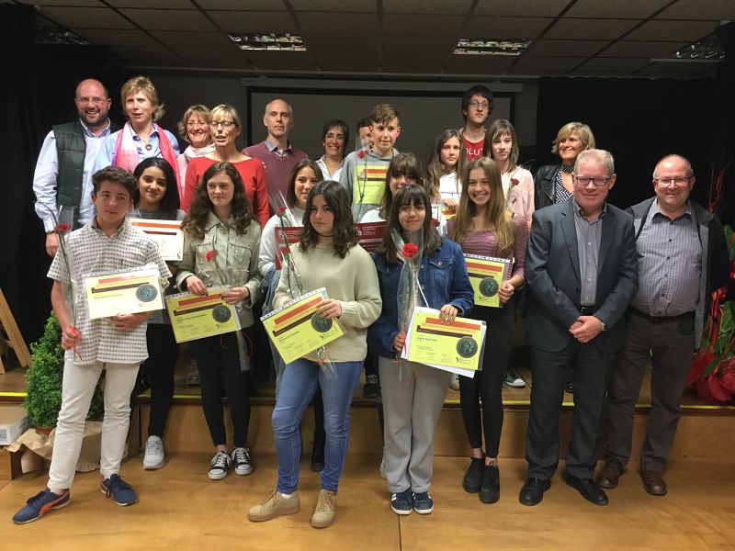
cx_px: 368
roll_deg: -2.4
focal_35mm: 31
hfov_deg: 58.4
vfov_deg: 45.4
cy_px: 276
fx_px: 658
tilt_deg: -8.0
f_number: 2.4
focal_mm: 3.3
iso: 125
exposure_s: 1/33
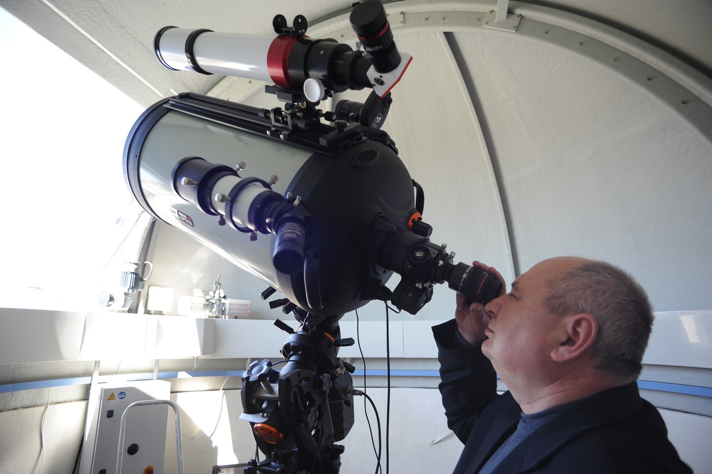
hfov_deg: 84.0
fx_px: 395
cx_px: 356
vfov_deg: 61.9
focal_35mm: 20
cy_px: 237
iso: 640
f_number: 5.6
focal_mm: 20
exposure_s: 1/125
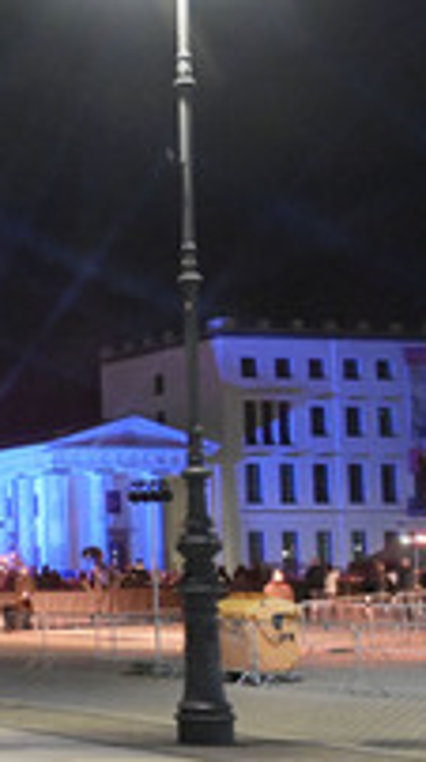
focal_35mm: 82
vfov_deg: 25.9
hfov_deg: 13.1
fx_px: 1654
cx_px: -364
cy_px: 441
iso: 12800
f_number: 4
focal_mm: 35
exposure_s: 1/200
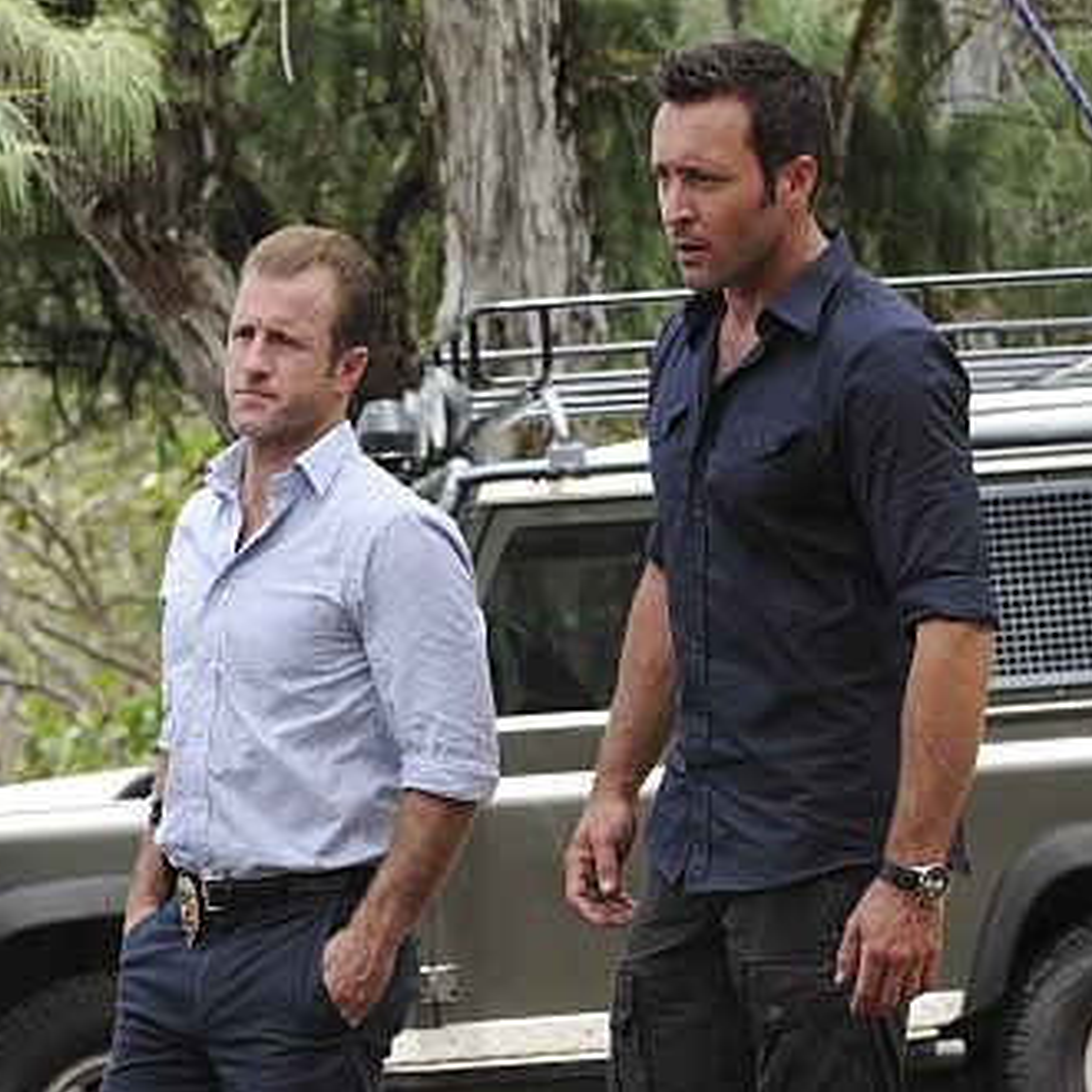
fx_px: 7031
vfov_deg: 8.9
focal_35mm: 197
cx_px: 453
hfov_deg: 8.9
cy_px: 546
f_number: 7.1
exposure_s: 1/250
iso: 400
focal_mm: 102
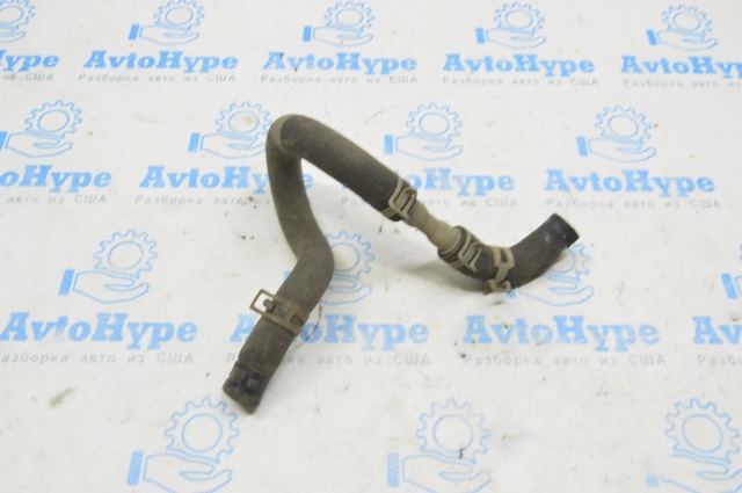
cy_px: 246
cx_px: 371
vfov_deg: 38.3
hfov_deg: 55.2
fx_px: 710
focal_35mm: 34
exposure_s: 1/15
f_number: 20
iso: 6400
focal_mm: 23
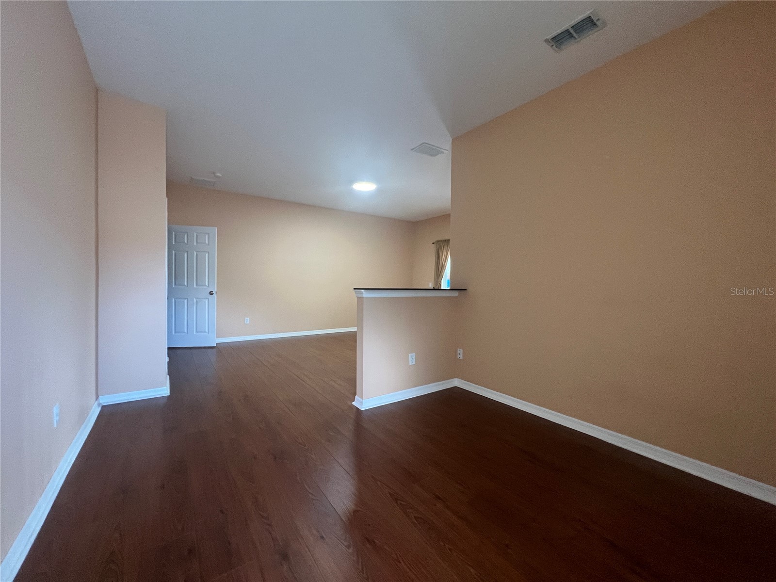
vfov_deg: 89.9
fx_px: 291
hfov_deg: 106.2
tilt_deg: -2.2
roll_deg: -0.6
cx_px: 388
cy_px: 291
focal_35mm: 13
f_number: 1.8
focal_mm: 1.57
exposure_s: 1/60
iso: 400
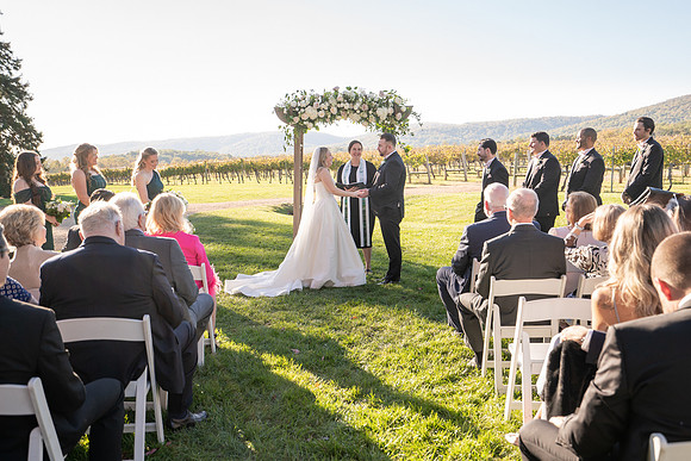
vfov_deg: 36.2
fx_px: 706
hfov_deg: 52.1
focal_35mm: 37
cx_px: 370
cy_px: 232
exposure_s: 1/200
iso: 100
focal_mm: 33
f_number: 4
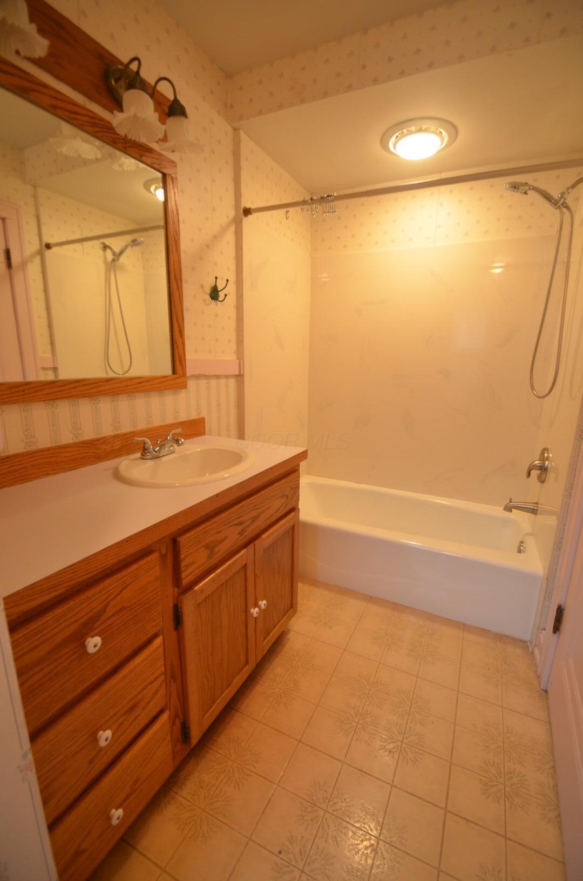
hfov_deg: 77.1
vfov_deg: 100.5
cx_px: 292
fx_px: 366
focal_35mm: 15
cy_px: 440
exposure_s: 1/20
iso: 400
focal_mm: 10
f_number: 3.5
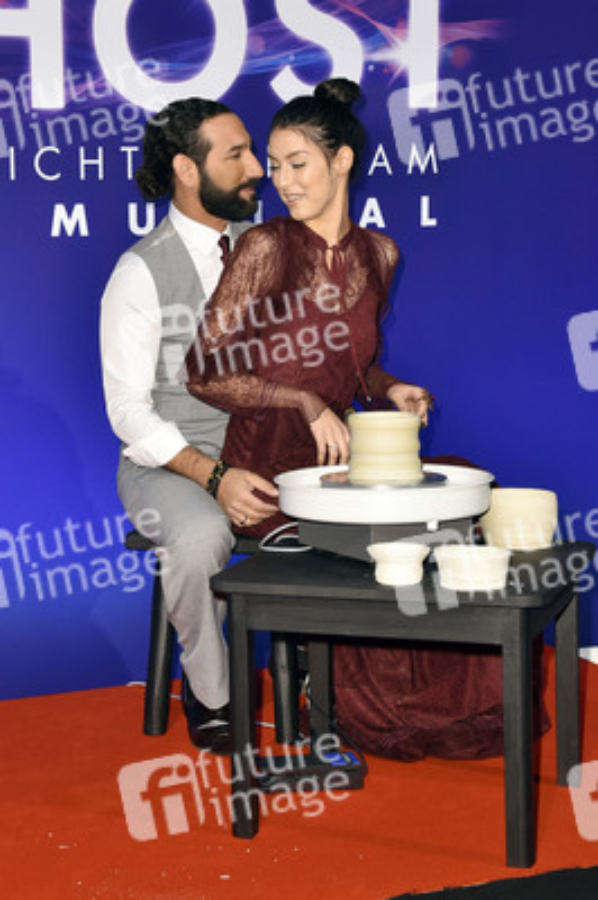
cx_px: 299
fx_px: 1248
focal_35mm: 50
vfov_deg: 39.6
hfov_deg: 26.9
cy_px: 450
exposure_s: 1/200
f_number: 6.3
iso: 800
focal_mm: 50
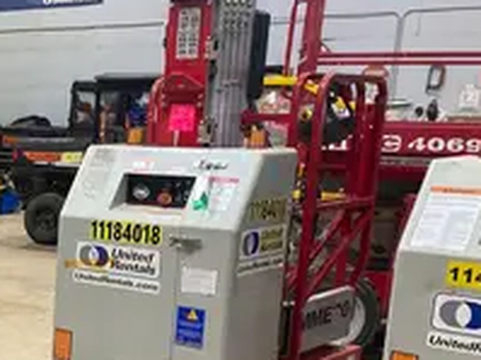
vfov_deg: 20.1
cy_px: 313
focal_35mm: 72
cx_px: -179
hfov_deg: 23.3
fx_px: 1000
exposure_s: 1/40
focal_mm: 4.25
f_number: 1.8
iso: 400
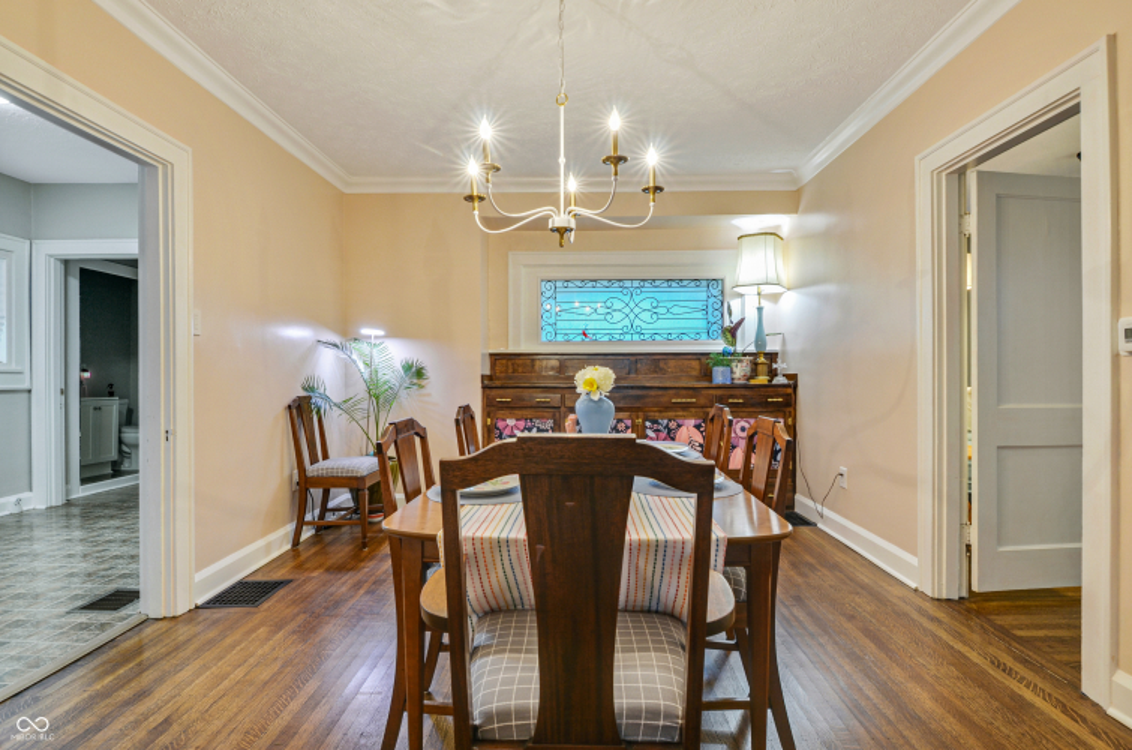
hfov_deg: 95.1
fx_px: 518
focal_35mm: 16
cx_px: 566
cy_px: 375
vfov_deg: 71.8
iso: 250
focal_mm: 11
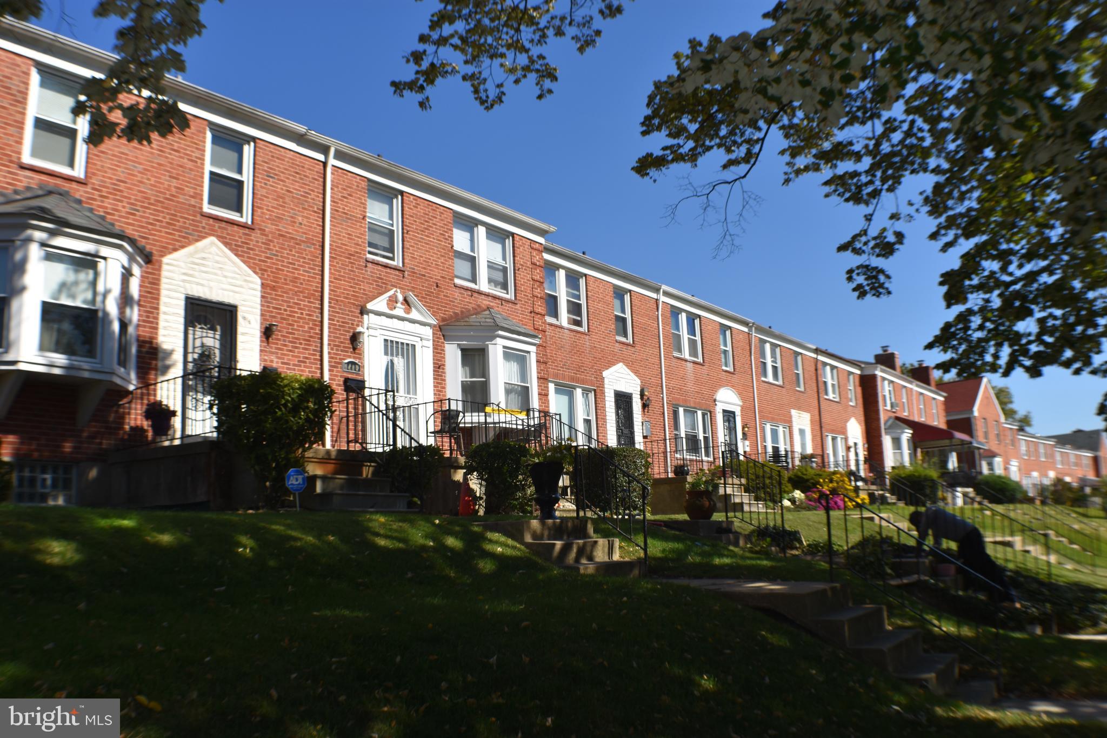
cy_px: 369
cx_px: 554
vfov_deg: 33.0
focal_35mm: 40
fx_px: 1245
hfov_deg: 47.9
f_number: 9
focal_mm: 27
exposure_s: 1/250
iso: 100
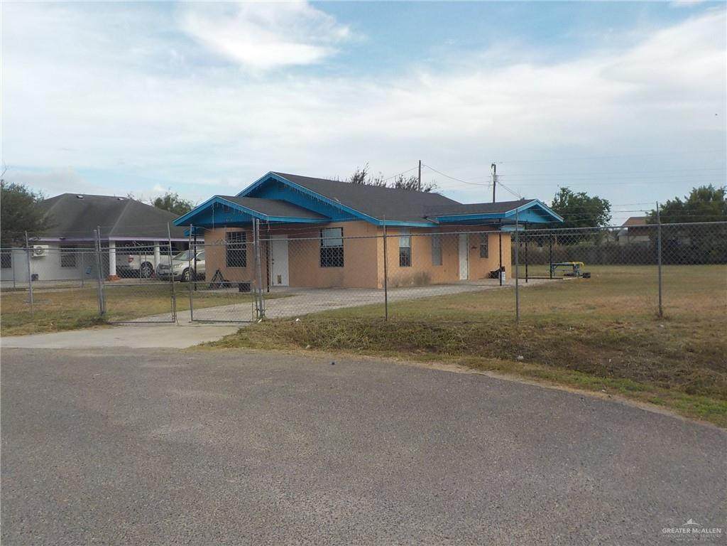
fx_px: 630
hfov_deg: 60.0
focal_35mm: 30
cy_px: 273
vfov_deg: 46.8
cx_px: 364
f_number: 3.3
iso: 125
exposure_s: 1/640
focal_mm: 4.1
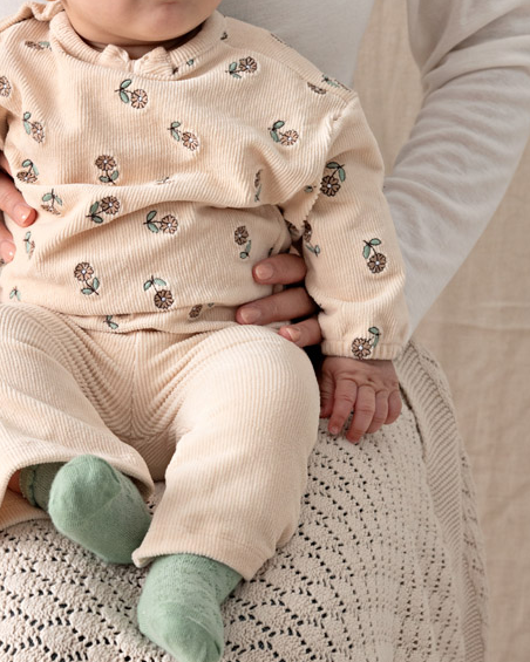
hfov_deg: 18.4
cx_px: 154
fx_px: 1627
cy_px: 309
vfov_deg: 23.0
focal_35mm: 83
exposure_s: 1/125
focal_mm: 50
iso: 1600
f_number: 9
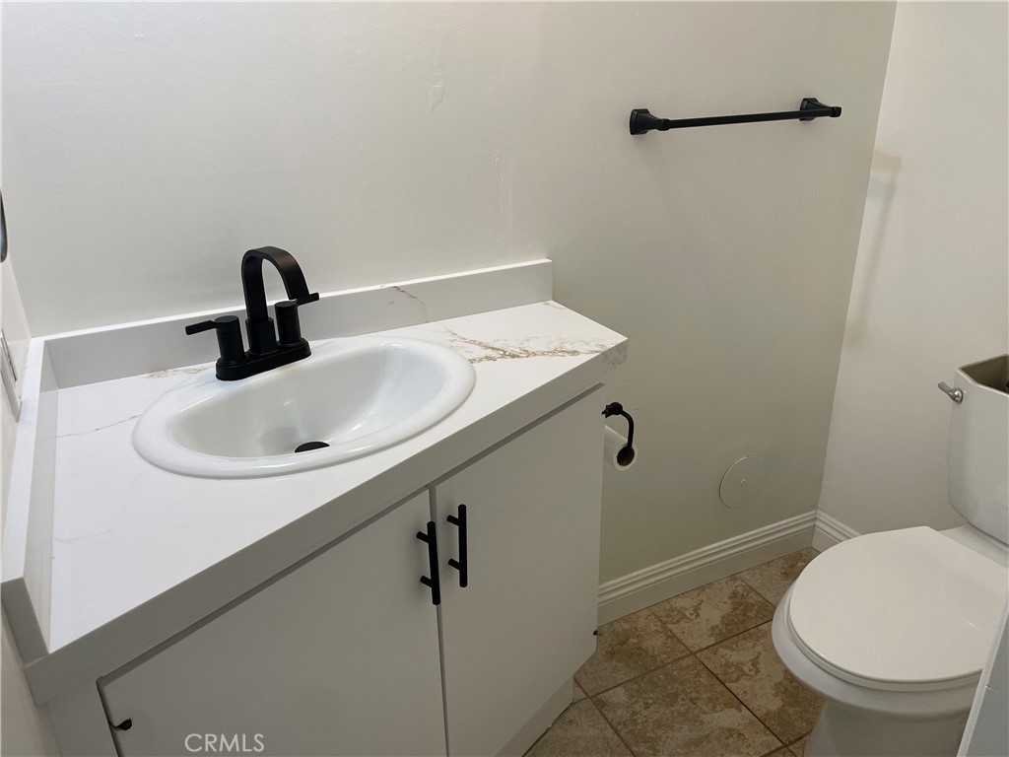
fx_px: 758
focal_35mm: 26
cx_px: 504
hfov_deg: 67.3
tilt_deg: -24.2
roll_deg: +0.6
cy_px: 378
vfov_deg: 53.1
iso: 80
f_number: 1.6
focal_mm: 4.2
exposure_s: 1/120
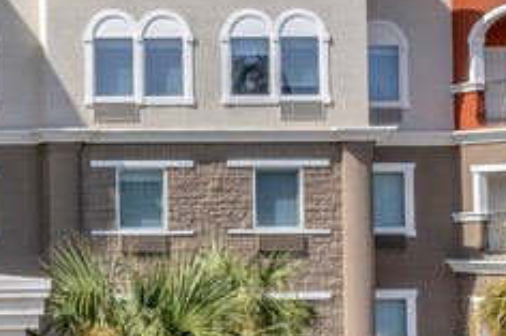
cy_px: 217
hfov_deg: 18.3
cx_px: -322
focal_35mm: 95
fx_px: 1334
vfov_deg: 14.4
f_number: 6.3
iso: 100
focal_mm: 10.26
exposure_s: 1/640
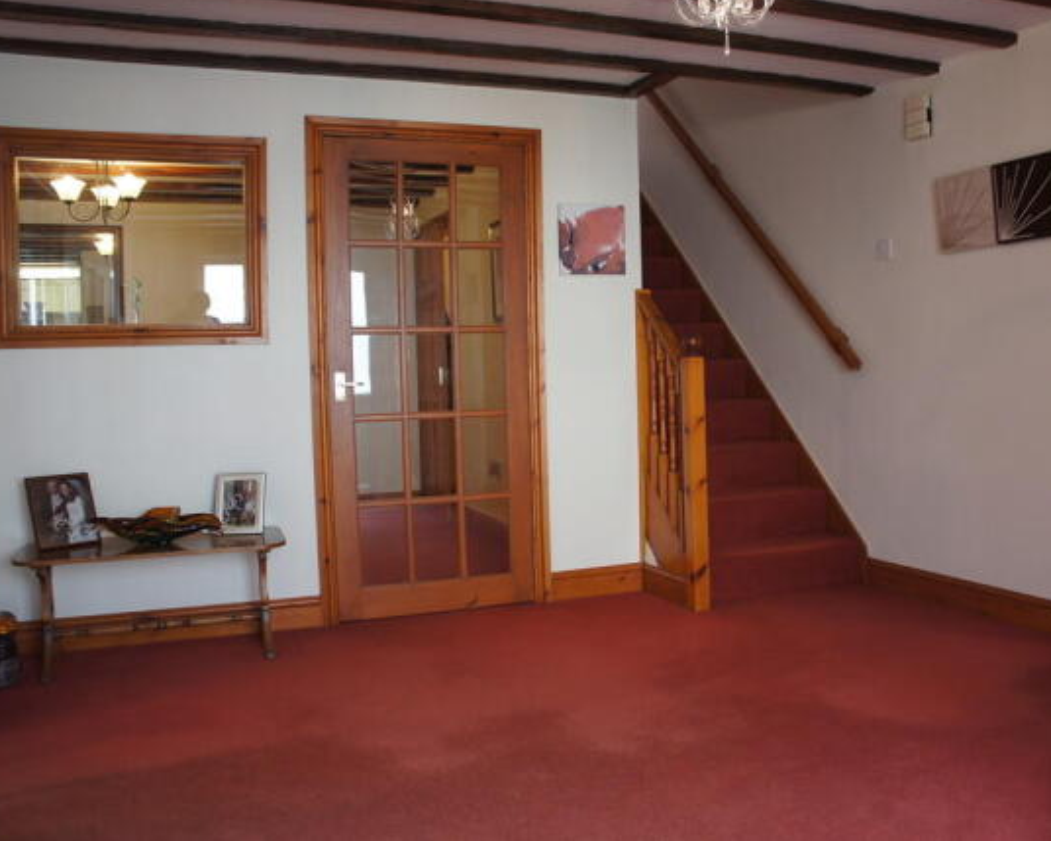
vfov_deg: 47.1
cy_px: 416
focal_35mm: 31
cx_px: 622
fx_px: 964
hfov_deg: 56.8
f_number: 3.5
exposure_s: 1/30
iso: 400
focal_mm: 18
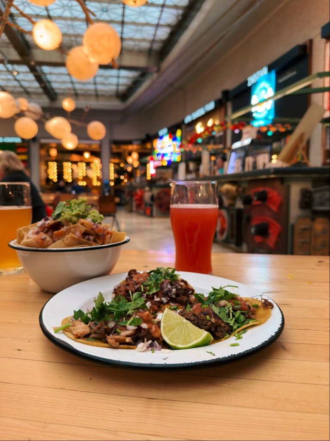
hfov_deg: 56.8
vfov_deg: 71.6
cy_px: 220
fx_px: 305
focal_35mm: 24
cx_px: 165
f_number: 1.78
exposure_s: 1/48
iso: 125
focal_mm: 6.86
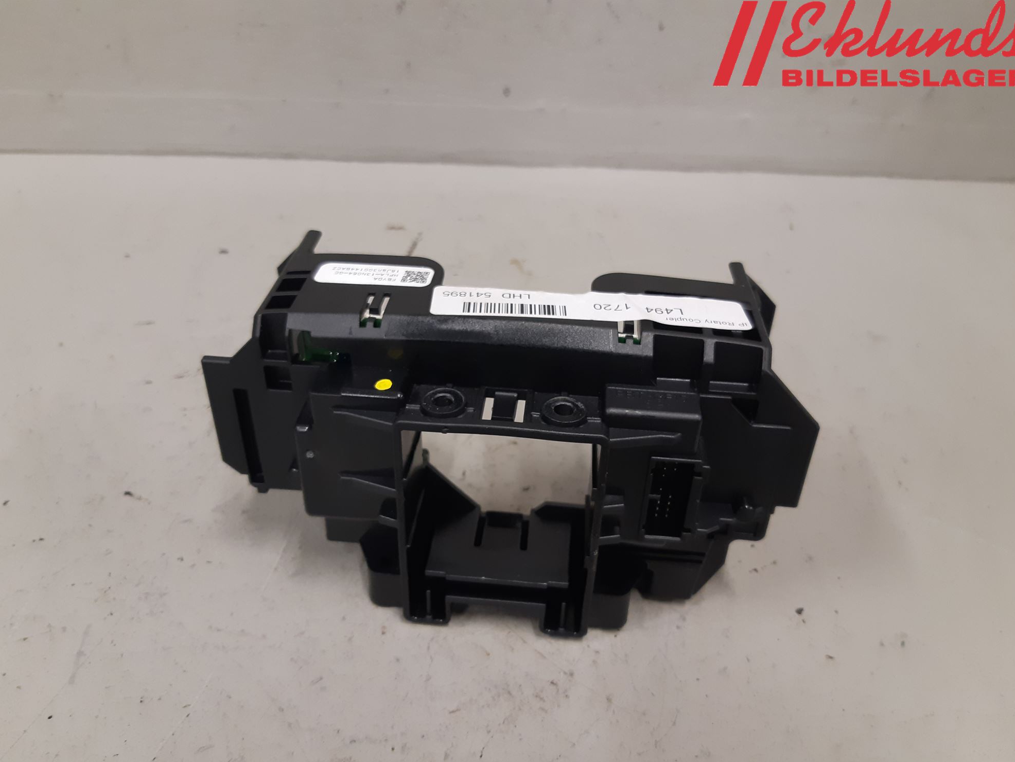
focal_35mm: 27
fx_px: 792
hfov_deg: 65.3
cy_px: 395
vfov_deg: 51.3
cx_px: 502
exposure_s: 1/50
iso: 160
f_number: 1.7
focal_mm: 3.93
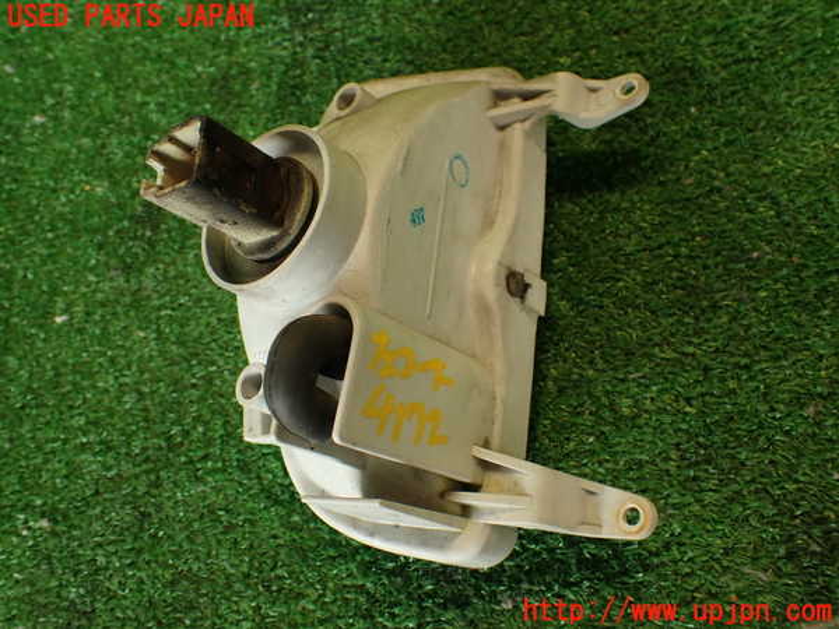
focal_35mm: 32
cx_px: 420
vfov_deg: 44.2
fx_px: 776
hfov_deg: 56.8
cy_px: 314
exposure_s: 1/60
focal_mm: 5.79
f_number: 2.4
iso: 200
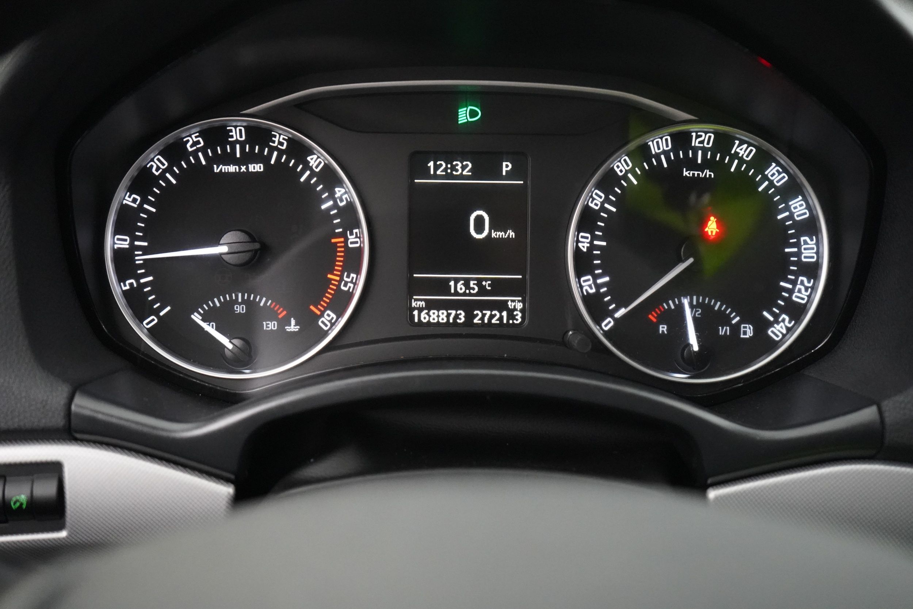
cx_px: 456
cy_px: 304
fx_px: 1014
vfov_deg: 33.4
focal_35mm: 40
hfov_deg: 48.5
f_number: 4
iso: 12800
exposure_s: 1/100
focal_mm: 40
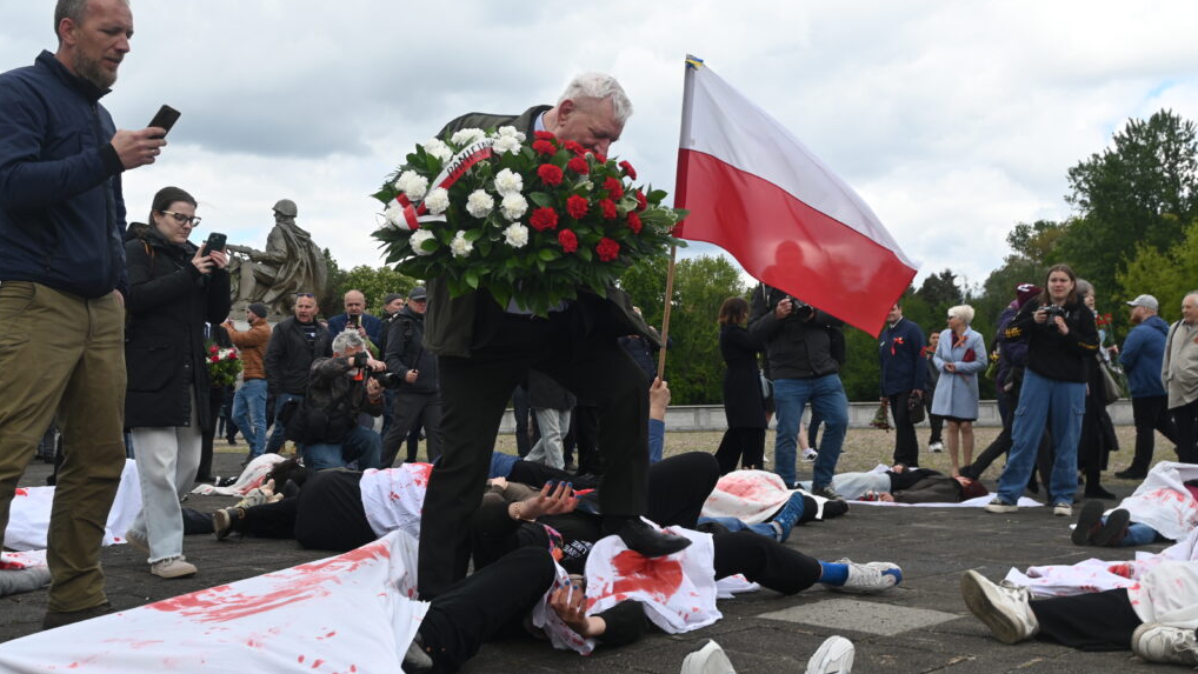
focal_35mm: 40
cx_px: 597
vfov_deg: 30.1
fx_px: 1256
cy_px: 319
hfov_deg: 51.0
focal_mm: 25
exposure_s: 1/320
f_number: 6.3
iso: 100
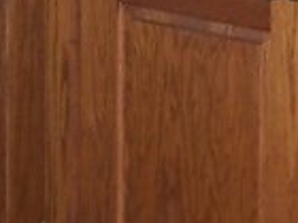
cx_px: 30
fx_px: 2393
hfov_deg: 7.1
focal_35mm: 278
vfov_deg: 5.3
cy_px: -212
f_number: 2.8
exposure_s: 1/60
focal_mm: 6.3
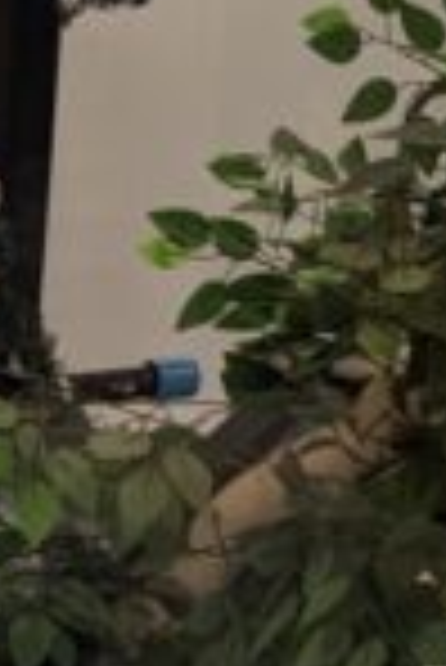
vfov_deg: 11.5
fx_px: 3207
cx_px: -273
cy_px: 932
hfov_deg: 7.8
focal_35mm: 173
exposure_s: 1/205
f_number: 1.85
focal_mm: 6.81
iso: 45
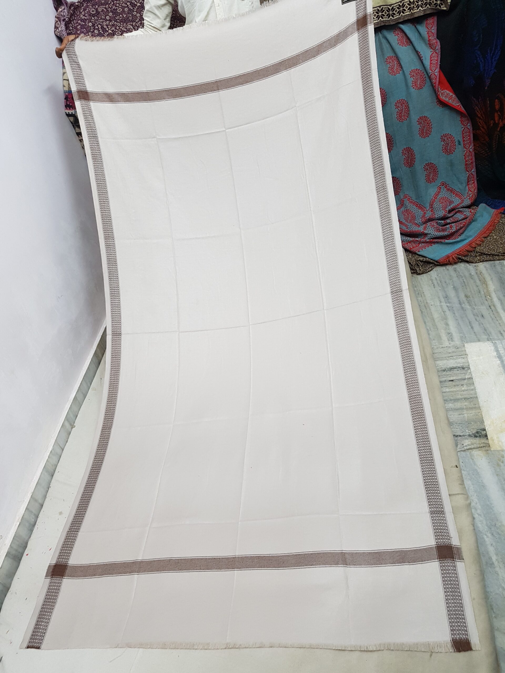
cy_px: 336
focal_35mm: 26
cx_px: 252
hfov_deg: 53.1
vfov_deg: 67.3
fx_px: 506
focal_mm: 4.2
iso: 160
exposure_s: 1/25
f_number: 1.7
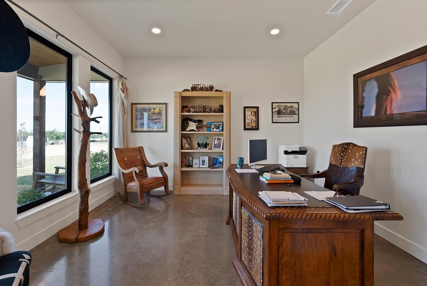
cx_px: 214
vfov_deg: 81.3
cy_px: 143
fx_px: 166
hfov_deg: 104.2
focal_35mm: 14
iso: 125
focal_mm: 14
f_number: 9
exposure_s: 1/1.67
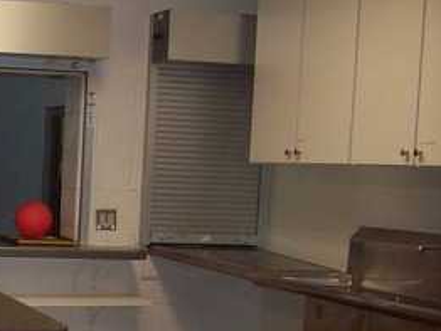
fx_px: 1058
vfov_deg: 17.7
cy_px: 265
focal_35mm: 83
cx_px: -93
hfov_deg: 21.8
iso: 160
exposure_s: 1/60
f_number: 2.8
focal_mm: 5.7
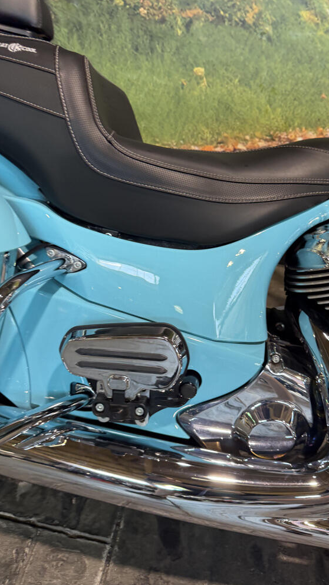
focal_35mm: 27
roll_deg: -10.6
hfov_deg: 42.9
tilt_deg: -22.0
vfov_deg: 69.9
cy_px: 286
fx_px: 419
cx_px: 179
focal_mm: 6.76
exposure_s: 1/60
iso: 100
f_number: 1.78
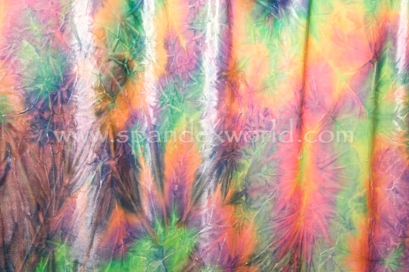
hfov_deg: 33.4
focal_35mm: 60
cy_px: 136
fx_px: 681
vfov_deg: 22.6
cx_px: 204
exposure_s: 1/640
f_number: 11
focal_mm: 40
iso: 400
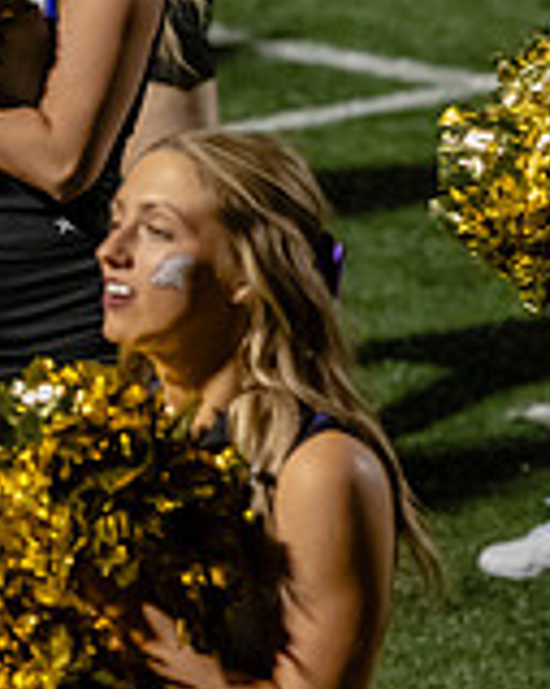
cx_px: 606
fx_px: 6416
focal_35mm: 315
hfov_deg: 4.9
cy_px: 63
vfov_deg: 6.1
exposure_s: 1/500
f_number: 3.2
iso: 4000
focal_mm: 92
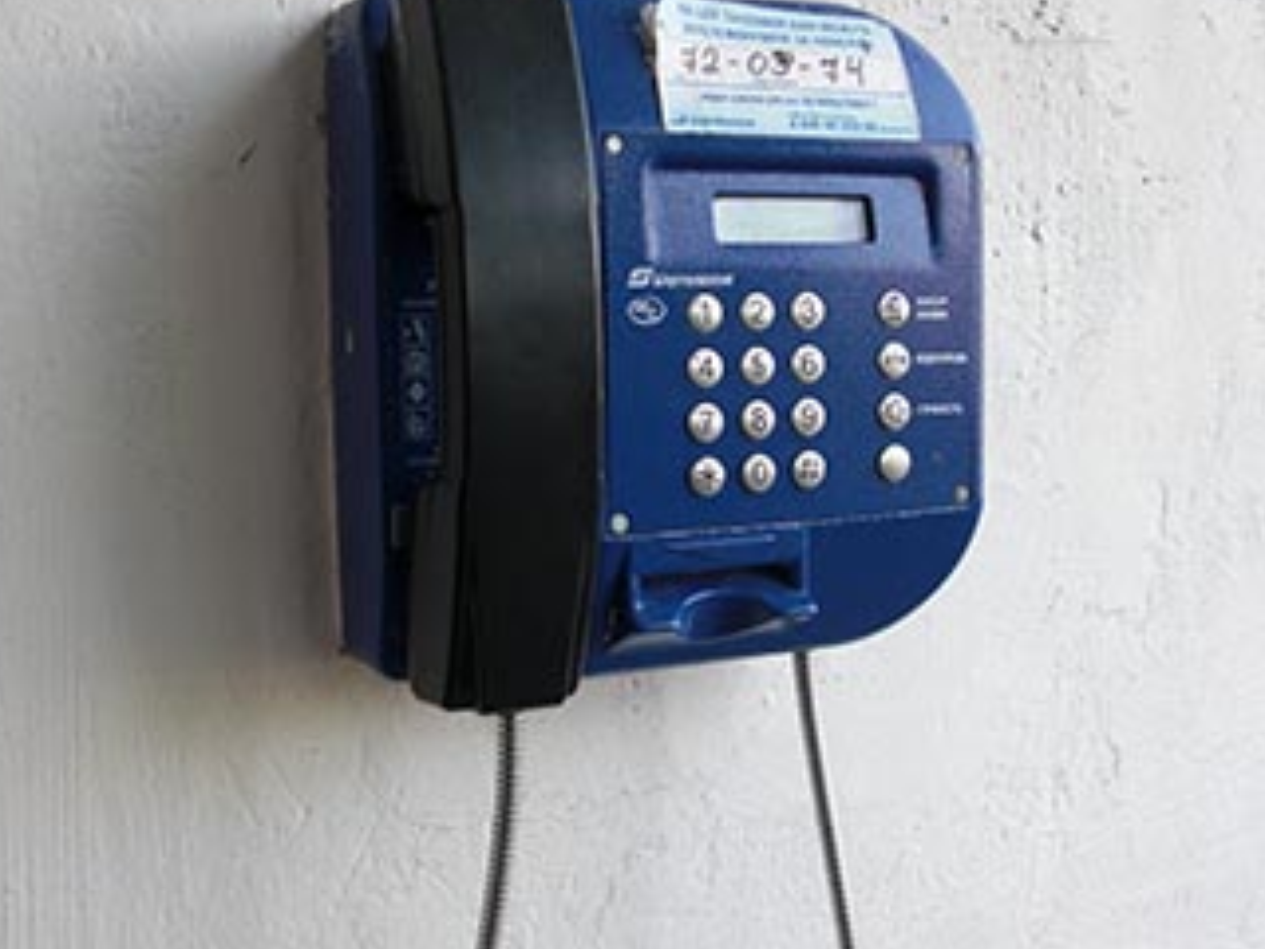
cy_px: 407
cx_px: 605
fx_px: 1644
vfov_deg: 32.1
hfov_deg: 42.1
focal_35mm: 45
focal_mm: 6.3
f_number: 2.8
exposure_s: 1/125
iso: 100
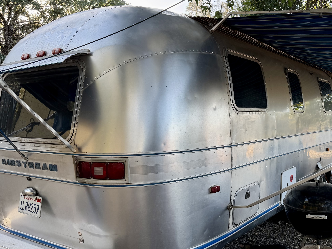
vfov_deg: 40.6
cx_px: 214
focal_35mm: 35
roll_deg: +1.7
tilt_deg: +1.9
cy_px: 108
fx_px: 336
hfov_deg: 51.9
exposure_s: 1/335
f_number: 1.78
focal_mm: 6.76
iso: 80
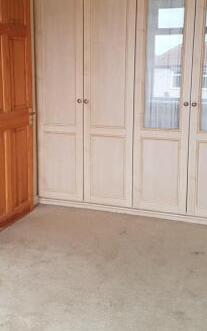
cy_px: 128
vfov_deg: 40.8
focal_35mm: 49
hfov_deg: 26.3
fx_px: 442
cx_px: 83
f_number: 1.7
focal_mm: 4.2
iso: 125
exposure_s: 1/60
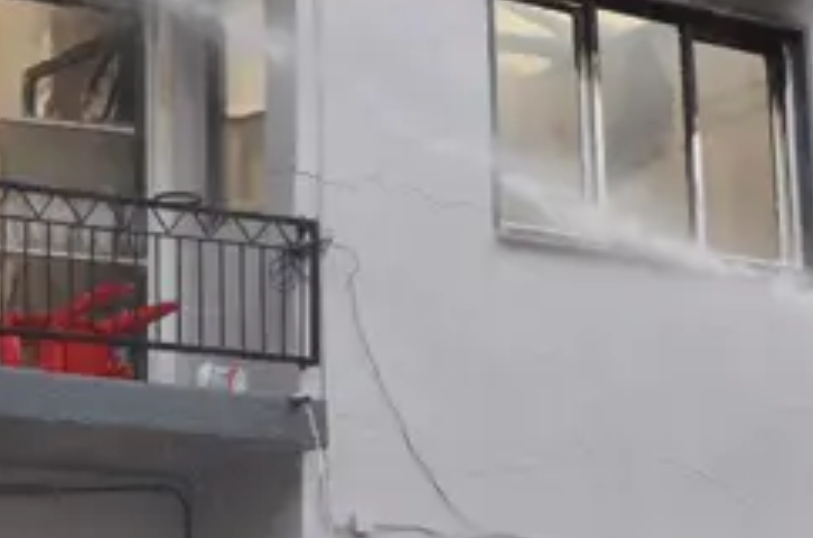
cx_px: 0
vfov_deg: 13.9
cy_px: 343
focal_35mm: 98
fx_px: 2207
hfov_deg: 20.2
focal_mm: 18
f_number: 5
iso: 100
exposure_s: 1/250
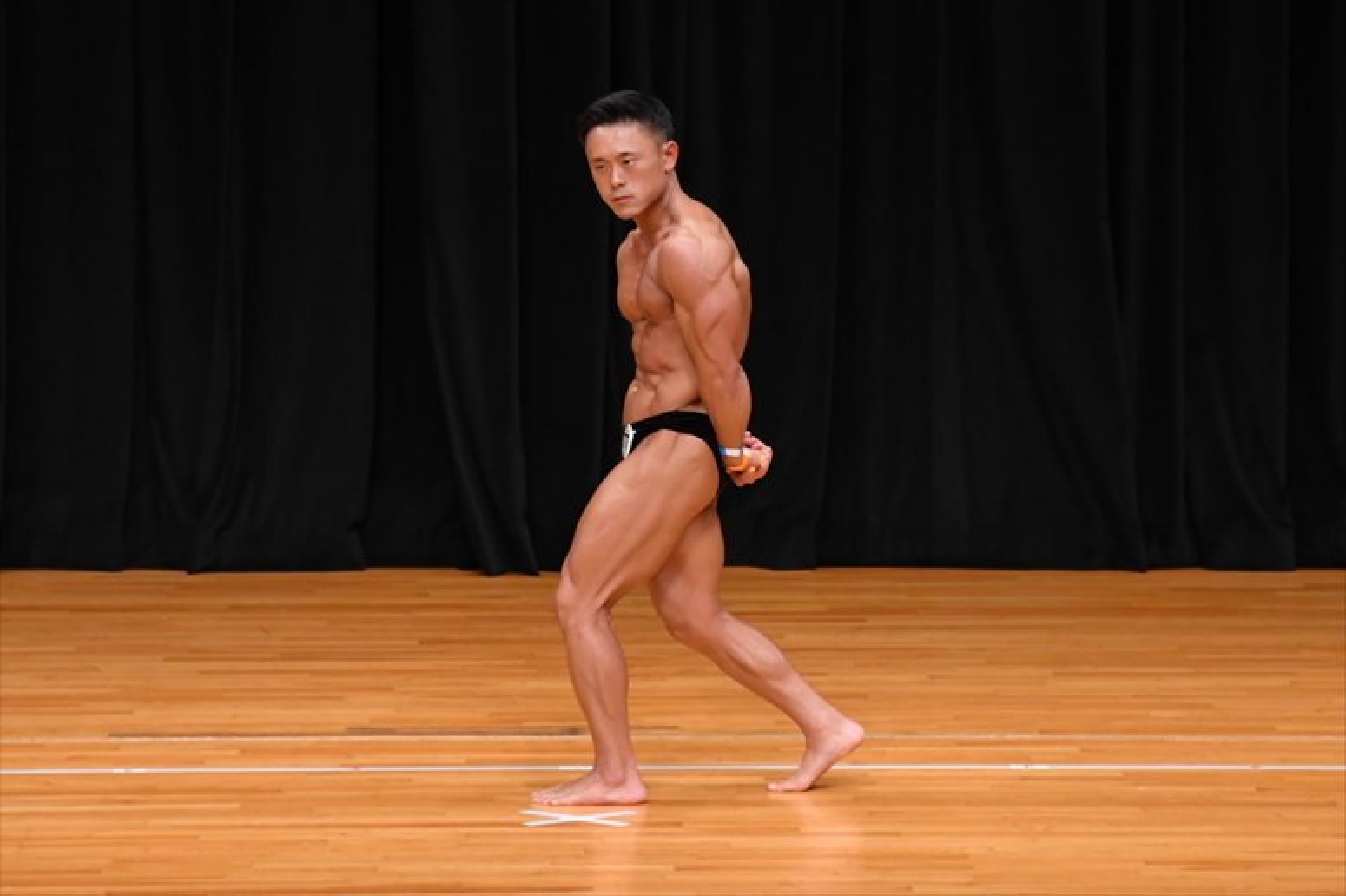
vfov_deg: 4.8
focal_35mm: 285
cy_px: 448
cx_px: 673
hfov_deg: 7.2
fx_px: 10651
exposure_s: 1/400
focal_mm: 190
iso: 3200
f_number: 5.6
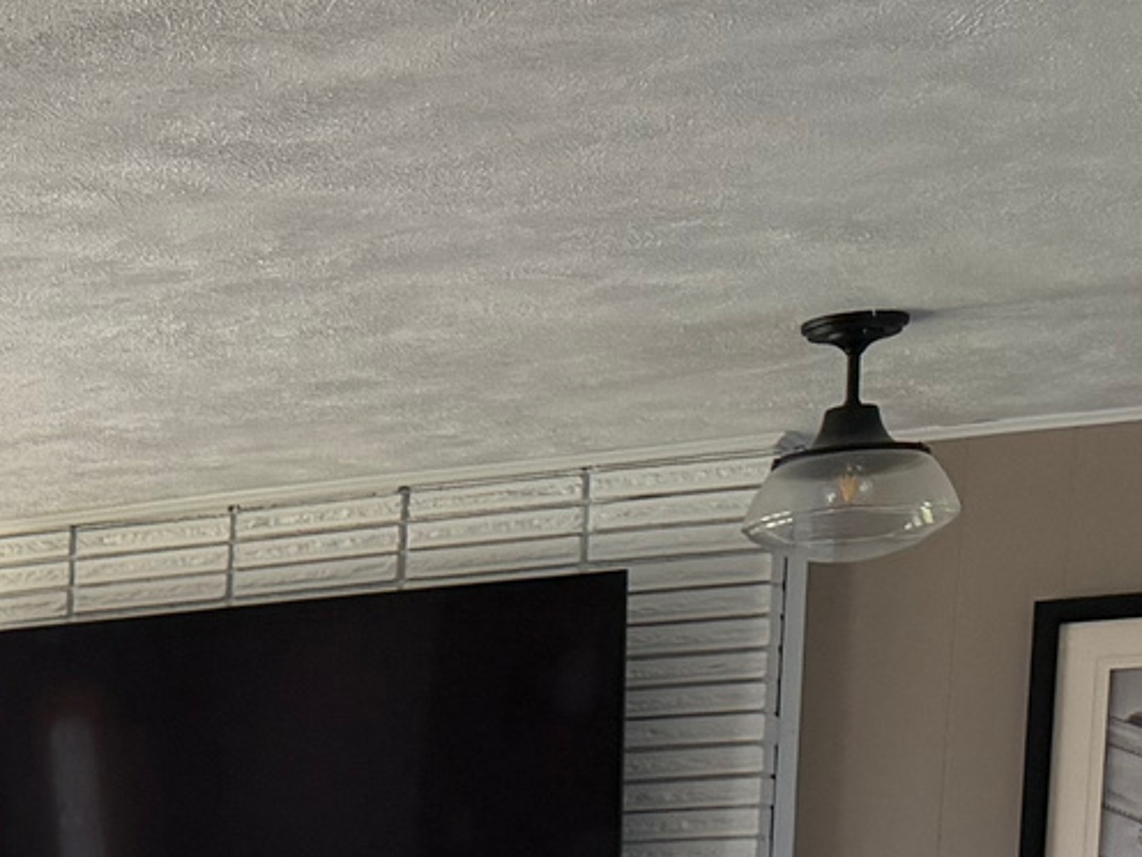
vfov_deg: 13.6
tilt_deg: -7.9
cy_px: 1488
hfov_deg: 17.5
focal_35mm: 99
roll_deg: +0.7
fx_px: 3266
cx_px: -663
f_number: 1.78
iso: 160
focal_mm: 6.76
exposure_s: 1/228
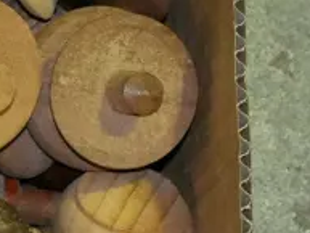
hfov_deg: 4.5
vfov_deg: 3.5
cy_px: 52
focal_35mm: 425
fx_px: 3808
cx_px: -485
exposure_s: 1/125
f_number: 5.6
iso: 3200
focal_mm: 40
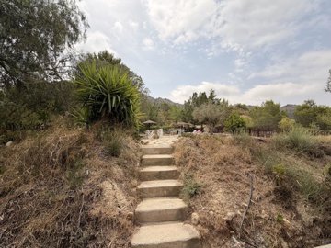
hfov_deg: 102.1
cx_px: 166
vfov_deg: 85.7
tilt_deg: +4.7
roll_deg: +0.7
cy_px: 124
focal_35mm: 14
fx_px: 134
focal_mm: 2.22
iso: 20
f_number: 2.2
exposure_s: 1/1211
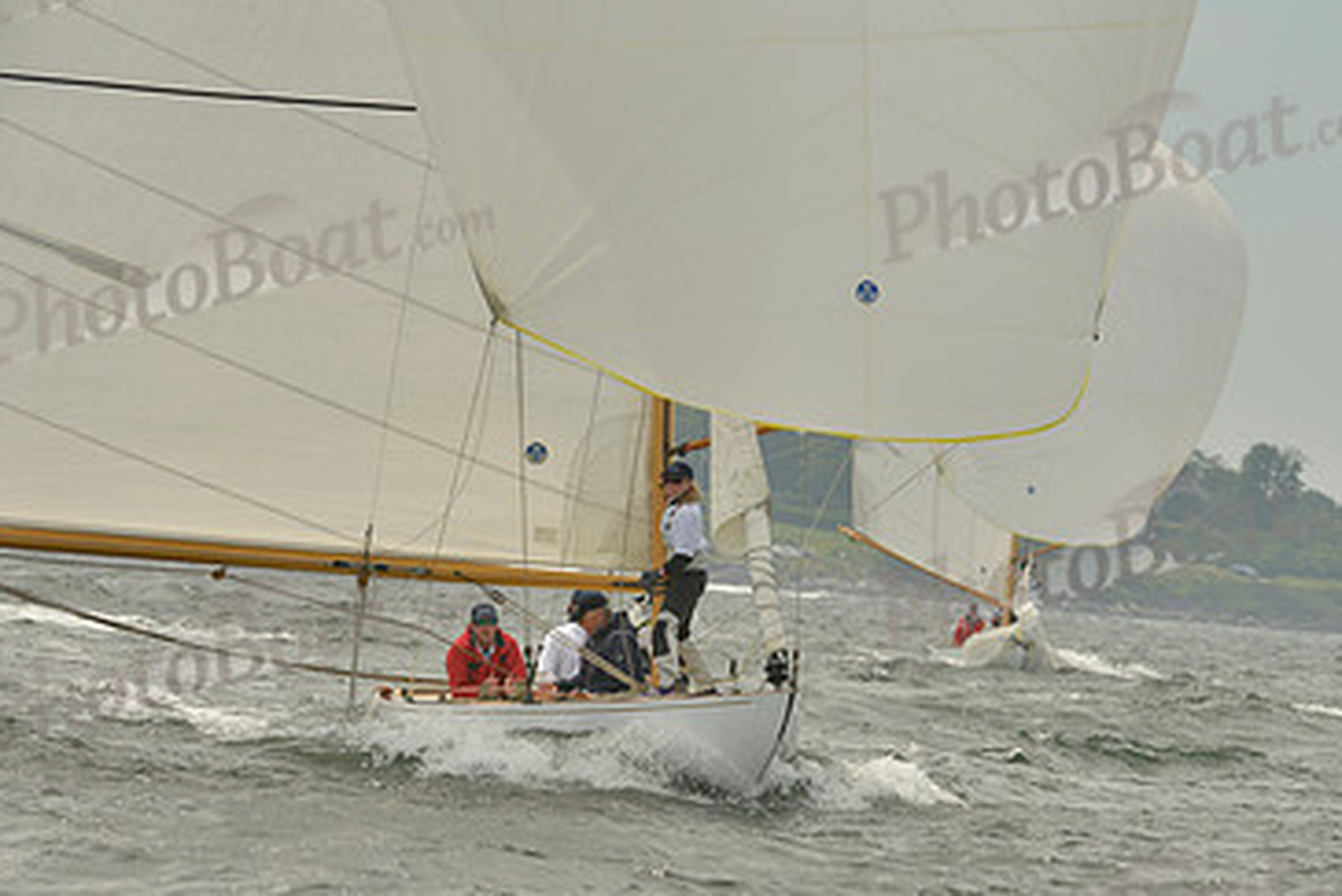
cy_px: 411
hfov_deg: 6.1
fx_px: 12492
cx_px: 689
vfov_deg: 4.1
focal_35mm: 335
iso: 280
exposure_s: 1/1250
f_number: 8
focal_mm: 210
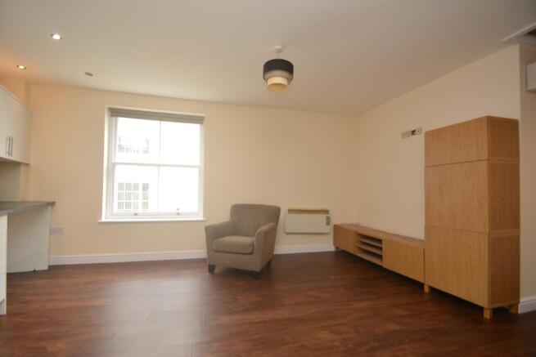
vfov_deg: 77.4
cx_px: 268
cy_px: 178
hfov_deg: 100.4
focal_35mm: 15
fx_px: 223
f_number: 4
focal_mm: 10
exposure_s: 1/60
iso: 320
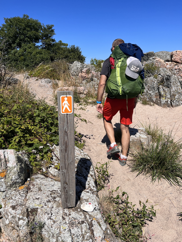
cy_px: 121
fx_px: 182
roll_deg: -0.5
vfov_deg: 67.3
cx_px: 91
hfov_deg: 53.1
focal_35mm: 26
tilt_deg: -12.8
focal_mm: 5.7
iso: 50
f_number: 1.5
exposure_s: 1/5319
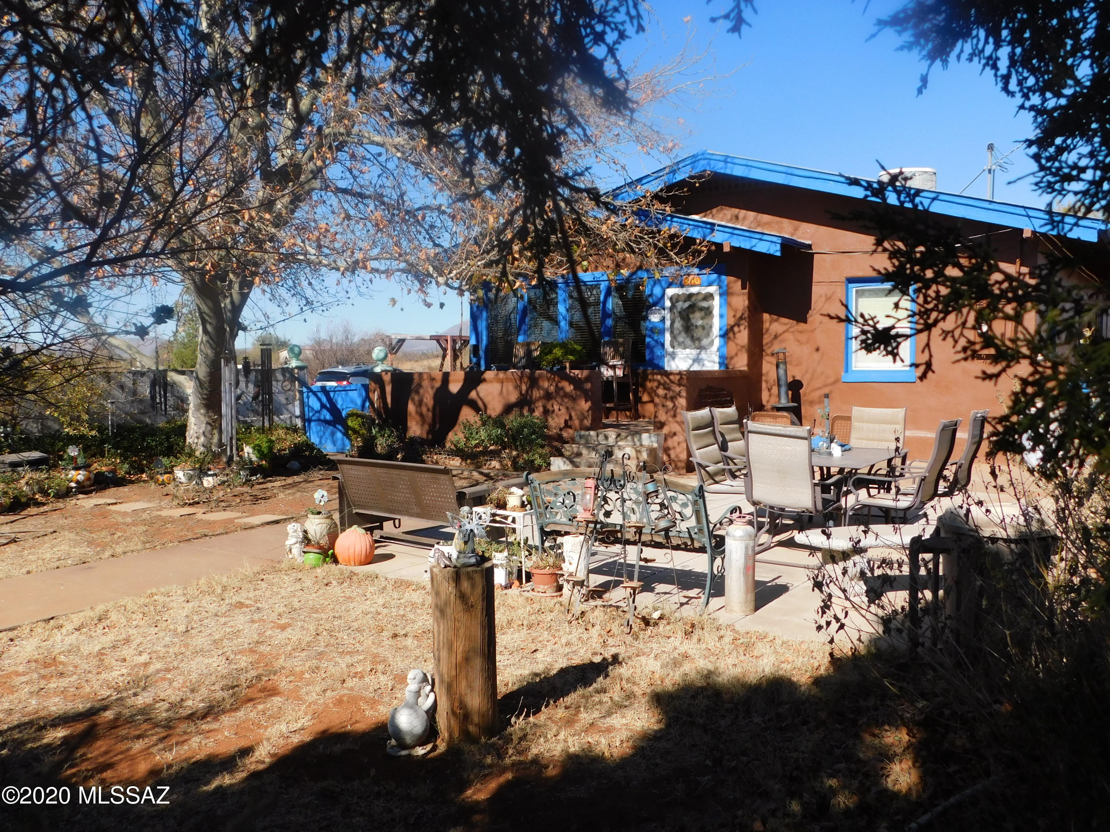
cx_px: 555
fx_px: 962
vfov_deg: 46.8
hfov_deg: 60.0
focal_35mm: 30
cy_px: 416
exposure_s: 1/1250
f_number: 3.2
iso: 125
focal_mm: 5.3
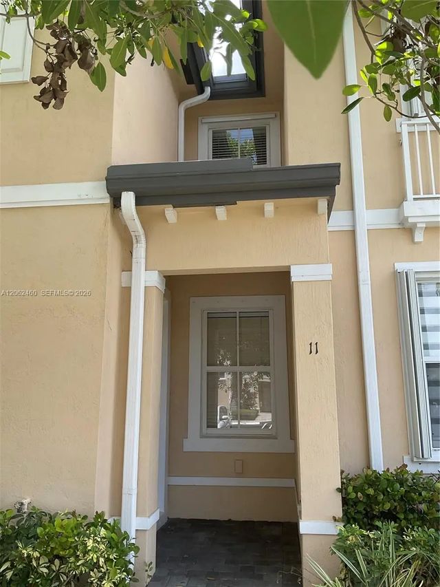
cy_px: 294
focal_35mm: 29
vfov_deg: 61.7
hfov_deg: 48.2
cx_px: 220
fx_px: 491
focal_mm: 3
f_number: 1.8
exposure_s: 1/435
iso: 16
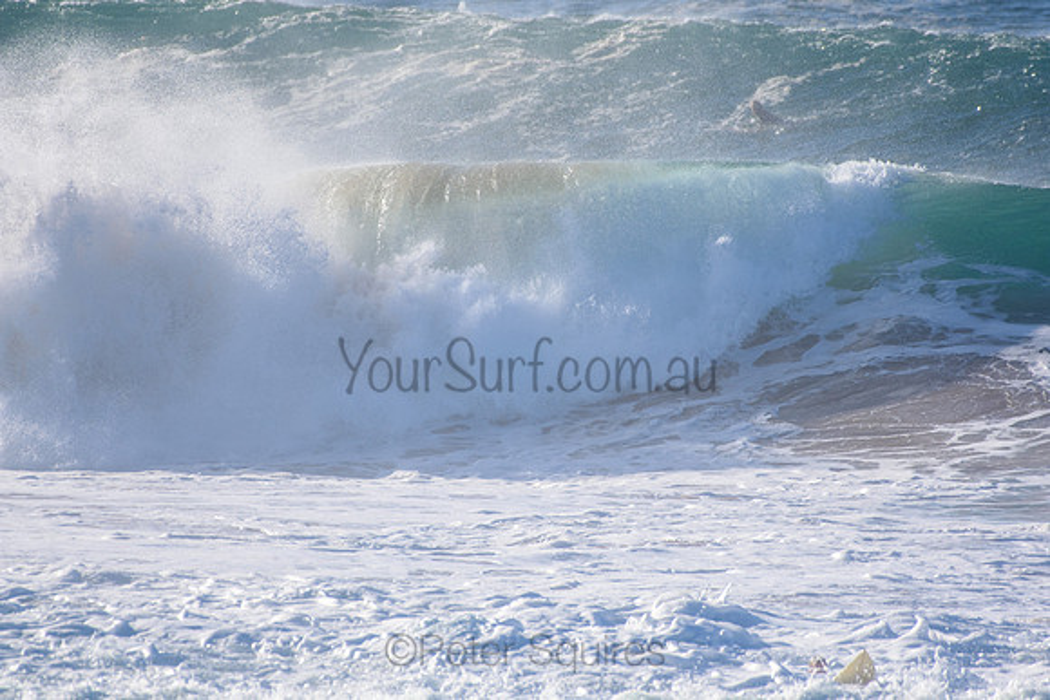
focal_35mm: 750
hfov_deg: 2.7
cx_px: 525
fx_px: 21879
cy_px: 350
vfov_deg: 1.8
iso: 280
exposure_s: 1/2000
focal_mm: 500
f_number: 5.6
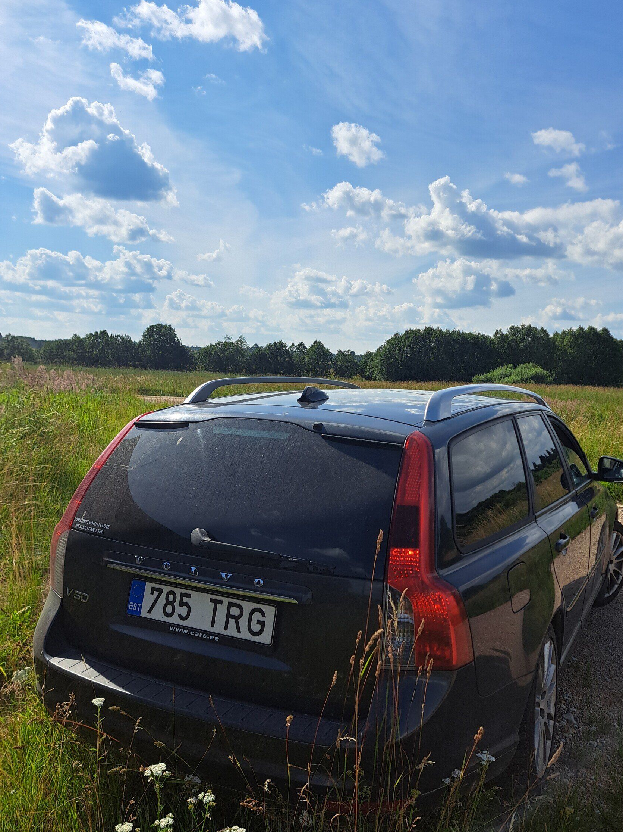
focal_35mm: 28
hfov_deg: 49.5
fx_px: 672
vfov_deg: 63.4
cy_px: 428
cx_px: 361
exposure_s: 1/3279
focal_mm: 5.23
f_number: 1.8
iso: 50
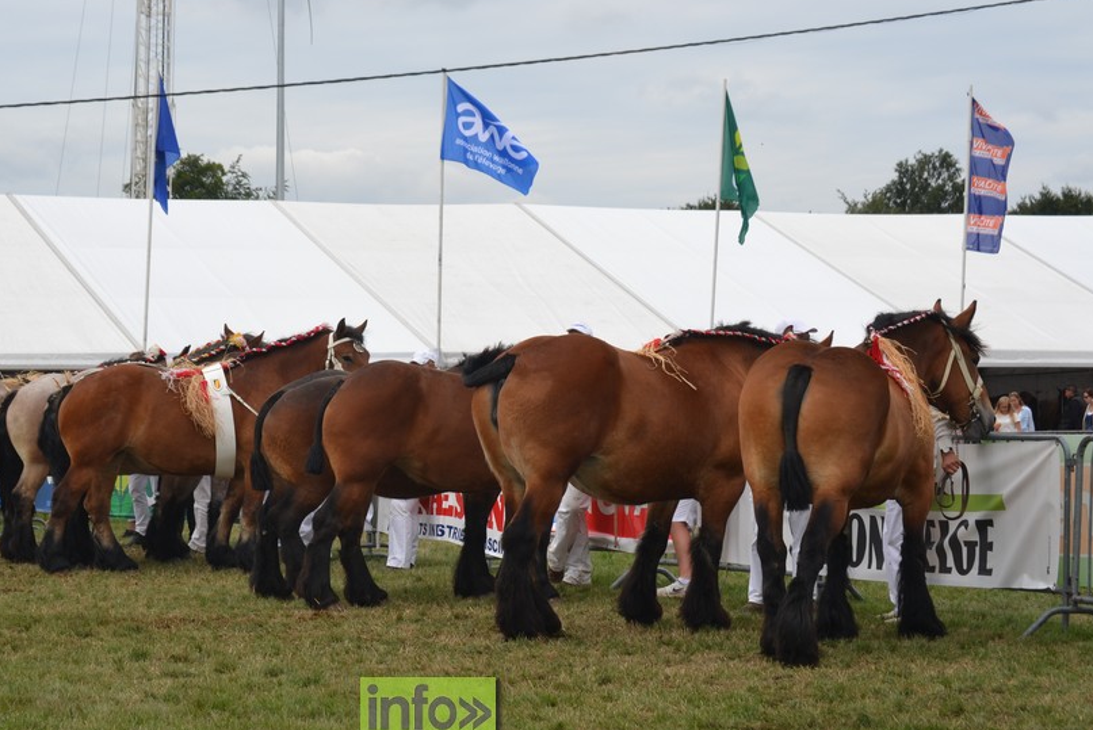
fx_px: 3178
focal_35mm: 105
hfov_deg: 19.5
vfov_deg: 13.1
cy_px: 323
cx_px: 428
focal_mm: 55
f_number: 8
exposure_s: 1/250
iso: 100
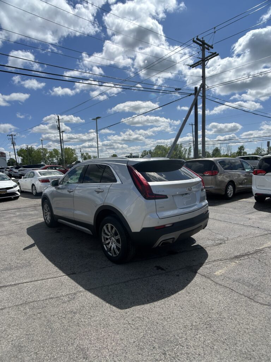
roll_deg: +1.0
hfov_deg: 53.1
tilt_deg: -7.0
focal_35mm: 26
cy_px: 181
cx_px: 136
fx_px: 271
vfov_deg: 67.3
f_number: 1.5
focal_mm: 5.7
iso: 50
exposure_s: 1/8696
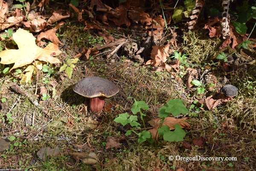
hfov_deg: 24.6
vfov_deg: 16.6
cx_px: 128
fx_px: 587
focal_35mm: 82
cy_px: 86
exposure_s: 1/250
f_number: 8
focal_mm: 55
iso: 400
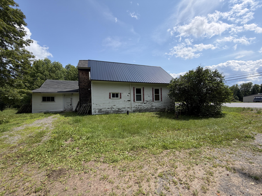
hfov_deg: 102.1
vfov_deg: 85.7
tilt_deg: +0.1
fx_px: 106
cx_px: 131
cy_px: 98
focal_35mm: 14
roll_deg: -0.3
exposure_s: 1/830
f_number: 2.2
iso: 20
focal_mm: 2.22
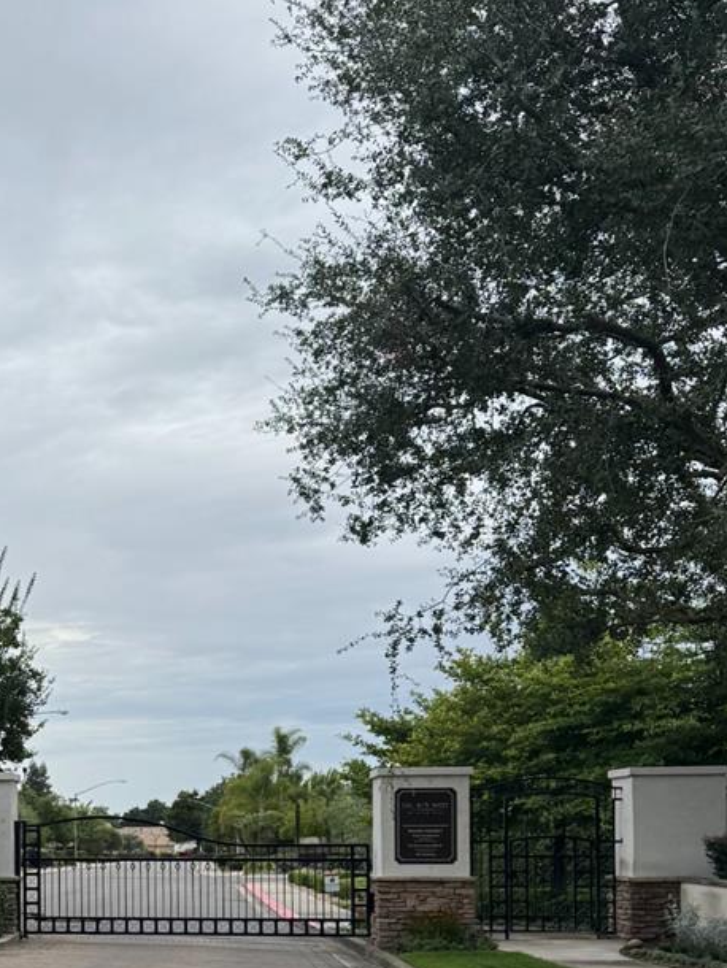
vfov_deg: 31.5
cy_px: 821
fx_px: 1651
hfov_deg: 23.3
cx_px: -77
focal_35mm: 59
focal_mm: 6.76
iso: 80
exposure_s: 1/1923
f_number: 1.78
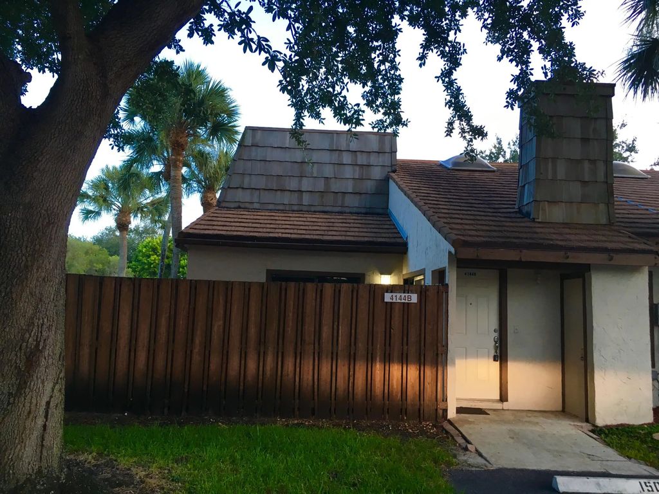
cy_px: 247
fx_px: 552
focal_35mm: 29
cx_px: 330
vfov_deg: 48.2
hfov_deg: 61.7
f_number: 2.2
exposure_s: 1/30
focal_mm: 4.15
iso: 32
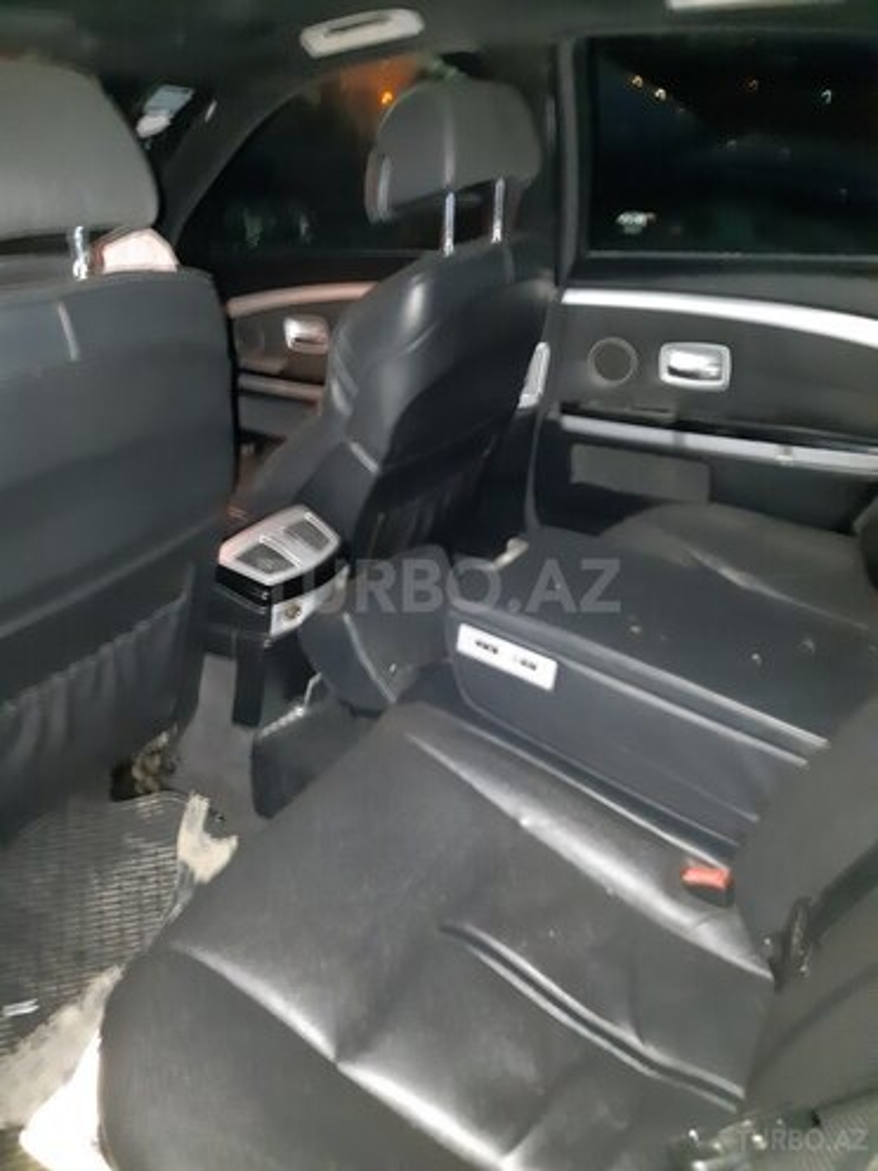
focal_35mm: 26
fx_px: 879
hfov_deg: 53.1
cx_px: 439
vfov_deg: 67.3
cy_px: 586
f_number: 1.7
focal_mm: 3.93
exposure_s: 1/17
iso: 640
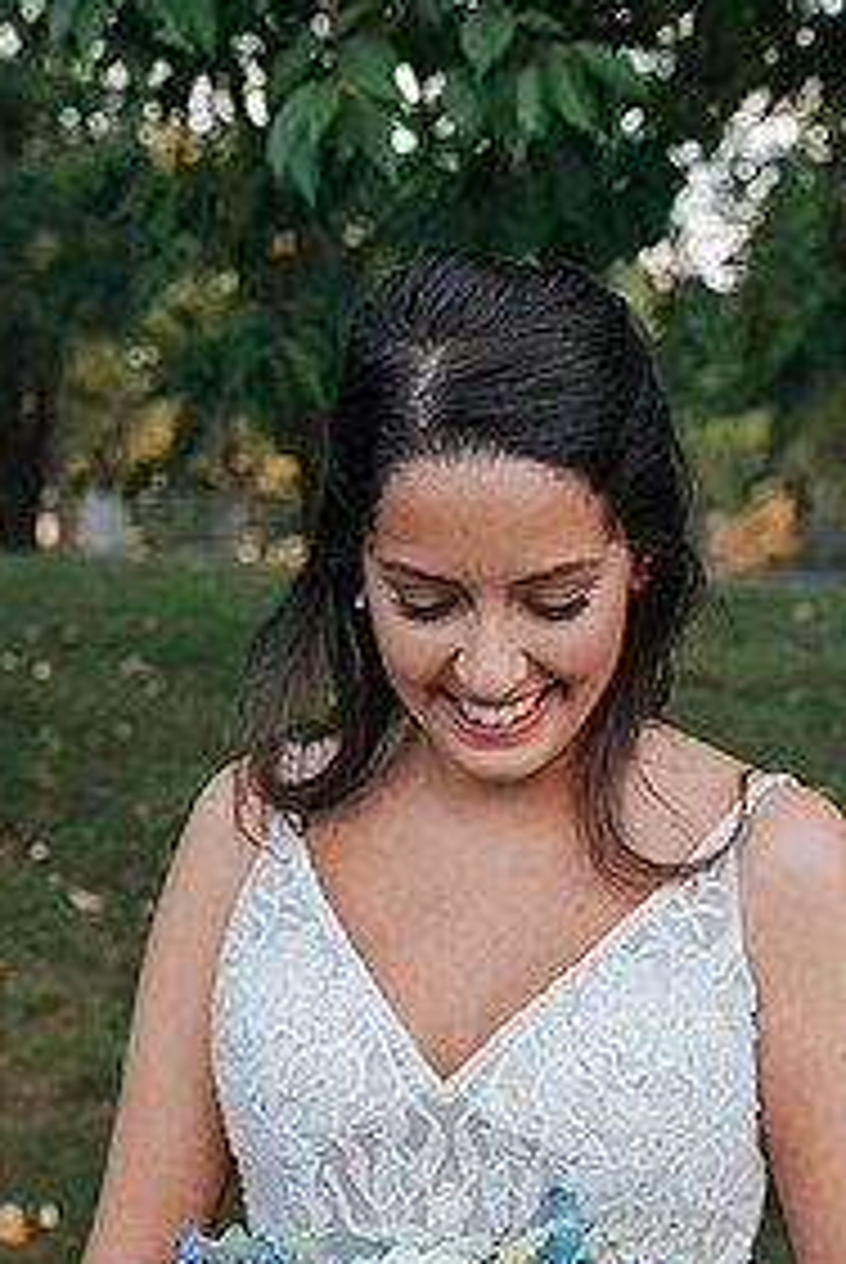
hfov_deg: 24.2
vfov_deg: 34.7
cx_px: 513
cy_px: 967
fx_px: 1969
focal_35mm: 56
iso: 1000
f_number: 4
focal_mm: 35
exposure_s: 1/1000
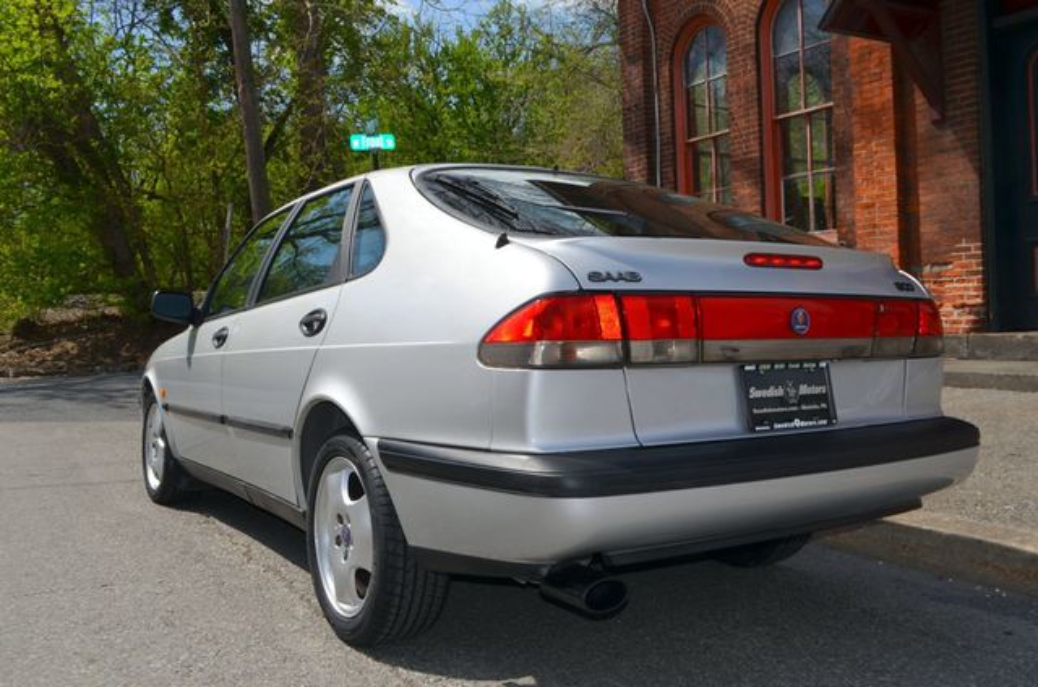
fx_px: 950
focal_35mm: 33
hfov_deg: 57.3
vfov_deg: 39.8
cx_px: 519
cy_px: 344
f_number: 10
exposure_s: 1/200
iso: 100
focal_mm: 22
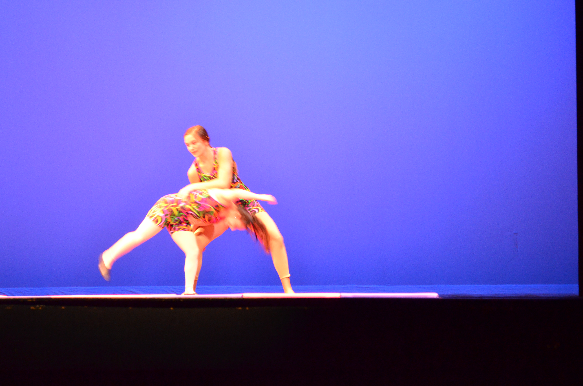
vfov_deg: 16.5
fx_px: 1333
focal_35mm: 82
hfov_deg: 24.7
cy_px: 193
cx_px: 292
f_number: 5.6
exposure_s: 1/30
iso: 2200
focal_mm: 55
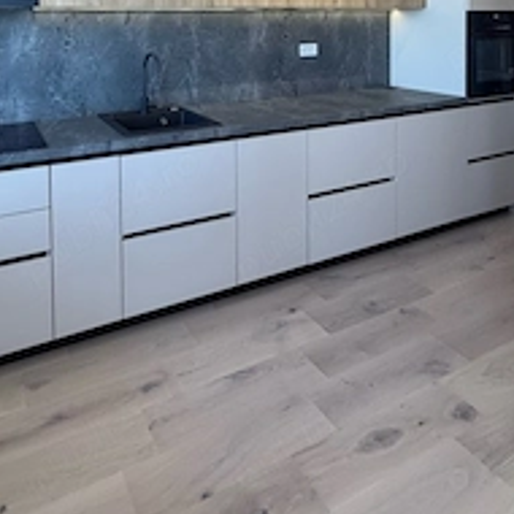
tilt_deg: -0.8
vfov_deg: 52.4
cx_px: 165
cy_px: 38
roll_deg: +0.9
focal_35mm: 26
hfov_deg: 59.3
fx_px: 437
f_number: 2.2
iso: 160
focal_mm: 2.22
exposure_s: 1/78
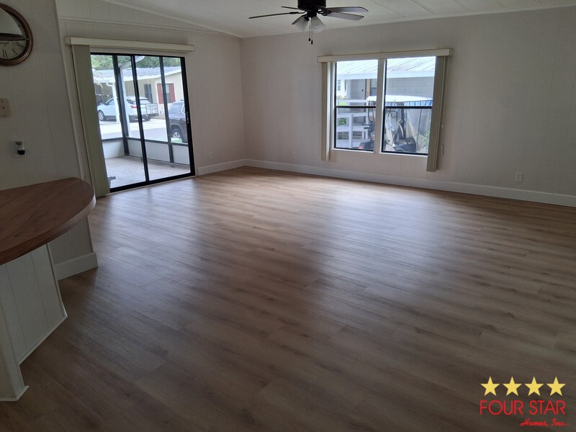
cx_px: 288
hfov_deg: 67.3
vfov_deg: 53.1
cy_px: 216
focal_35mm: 26
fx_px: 433
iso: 40
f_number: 1.8
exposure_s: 1/100
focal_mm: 3.98
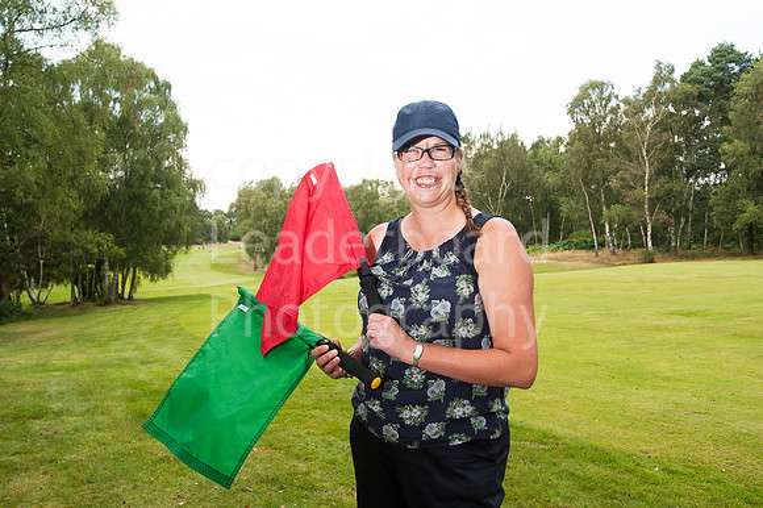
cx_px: 382
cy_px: 254
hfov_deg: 54.5
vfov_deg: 37.8
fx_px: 741
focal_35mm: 35
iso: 400
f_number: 7.1
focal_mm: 35
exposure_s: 1/250
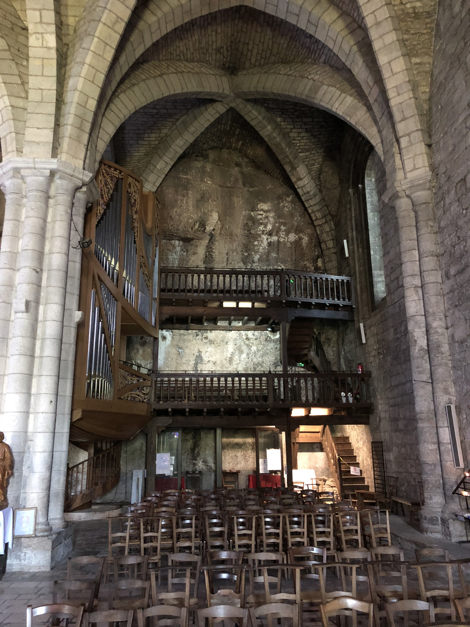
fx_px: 507
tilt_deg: +15.5
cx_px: 235
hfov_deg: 49.7
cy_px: 314
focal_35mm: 28
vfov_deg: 63.4
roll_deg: +1.1
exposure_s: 1/4
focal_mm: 4
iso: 125
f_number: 1.8
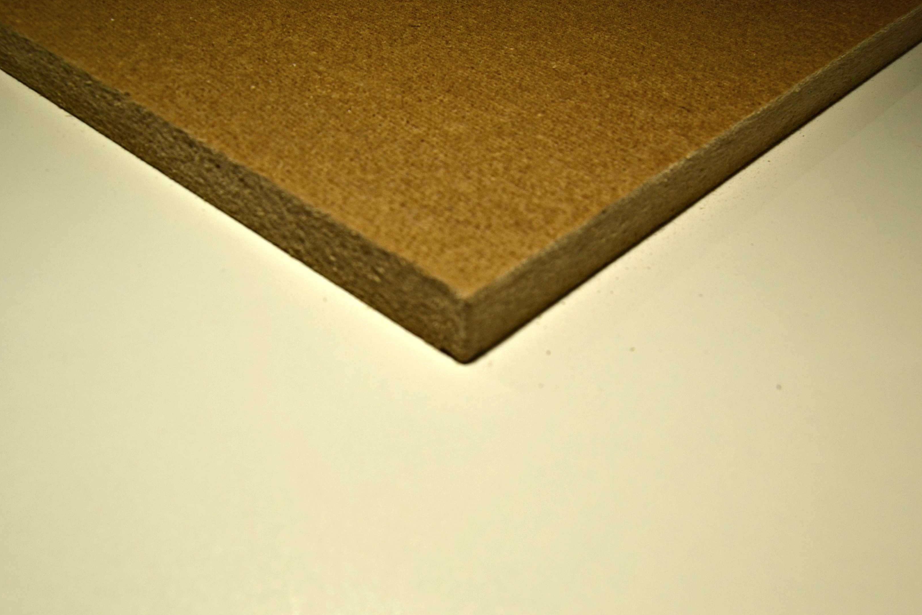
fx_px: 948
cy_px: 310
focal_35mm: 37
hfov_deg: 51.9
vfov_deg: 35.9
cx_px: 462
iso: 100
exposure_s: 1/125
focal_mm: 24
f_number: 7.1
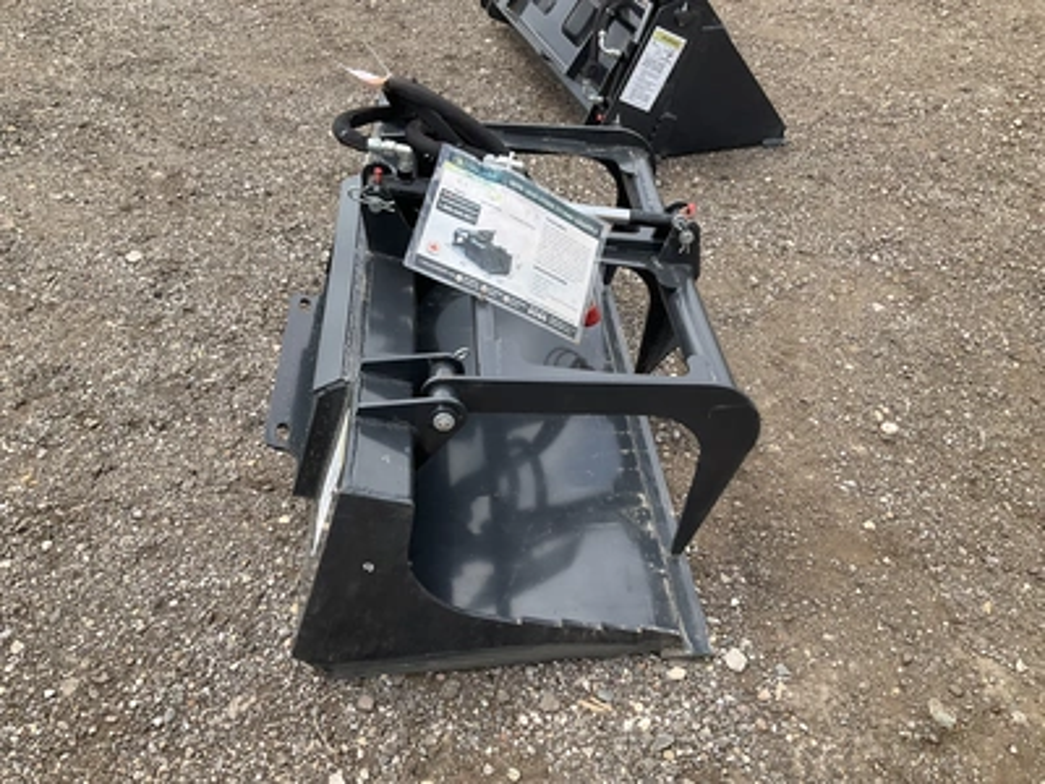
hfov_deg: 61.7
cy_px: 392
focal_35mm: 29
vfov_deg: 48.2
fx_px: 875
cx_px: 522
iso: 25
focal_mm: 3
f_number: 1.8
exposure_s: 1/869
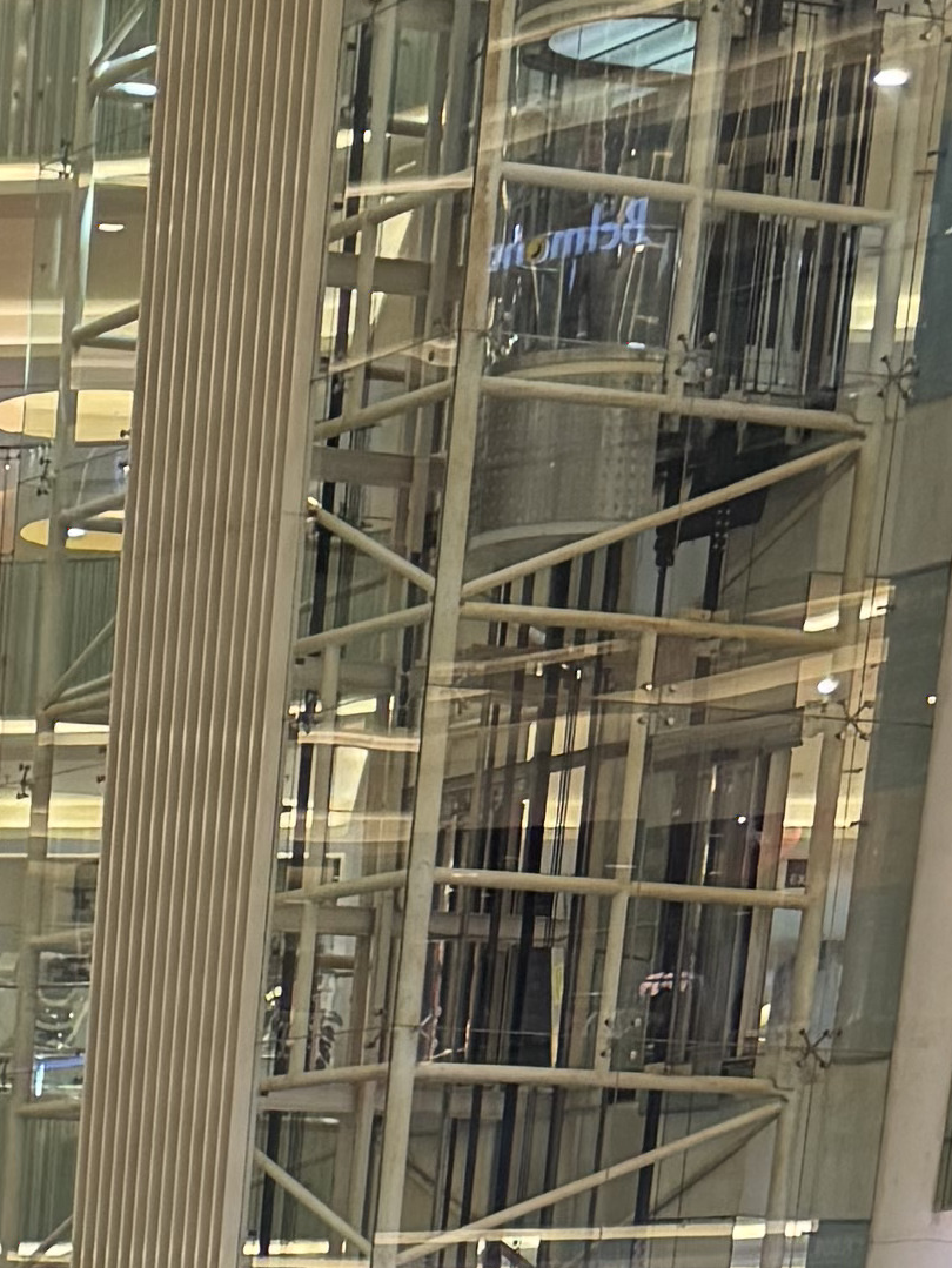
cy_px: 3200
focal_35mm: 127
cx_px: -716
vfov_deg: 12.0
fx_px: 4654
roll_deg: -1.2
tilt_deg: -19.1
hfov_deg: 11.0
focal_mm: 6.76
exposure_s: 1/50
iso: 160
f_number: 1.78
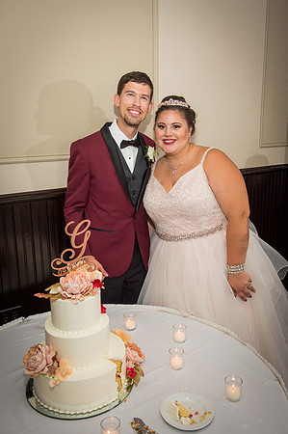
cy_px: 217
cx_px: 144
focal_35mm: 32
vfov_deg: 58.8
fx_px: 385
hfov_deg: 41.0
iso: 800
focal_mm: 32
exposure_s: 1/125
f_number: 5.6
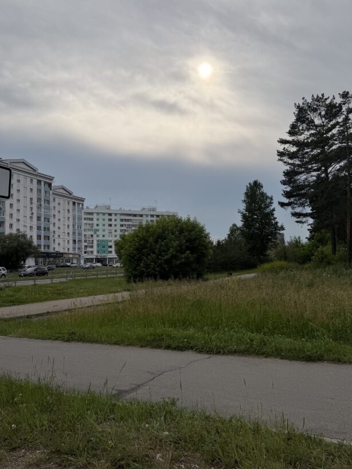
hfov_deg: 46.8
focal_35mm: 30
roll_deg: +0.2
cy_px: 238
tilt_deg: +4.9
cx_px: 183
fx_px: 407
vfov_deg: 60.0
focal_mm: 6.76
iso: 80
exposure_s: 1/6711
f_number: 1.78
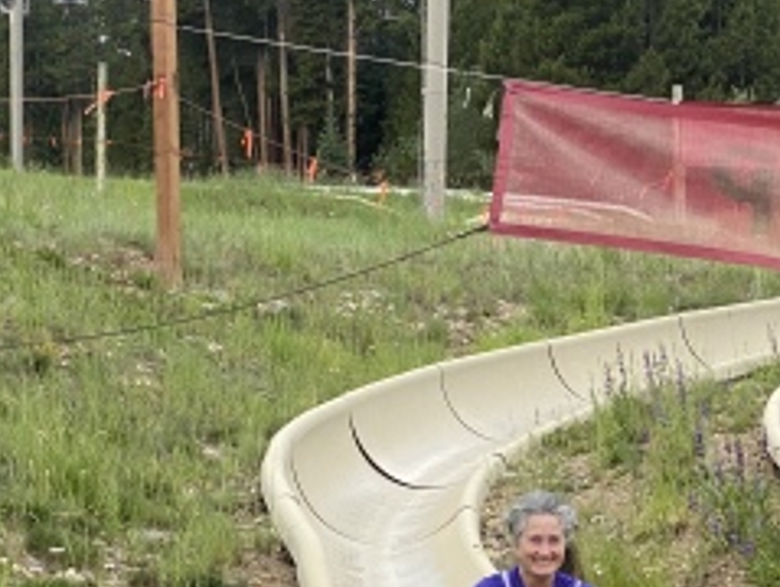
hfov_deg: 14.1
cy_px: 773
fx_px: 3137
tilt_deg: -1.5
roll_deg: +0.9
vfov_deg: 10.5
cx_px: 591
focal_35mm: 139
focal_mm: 6
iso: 20
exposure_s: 1/826
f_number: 2
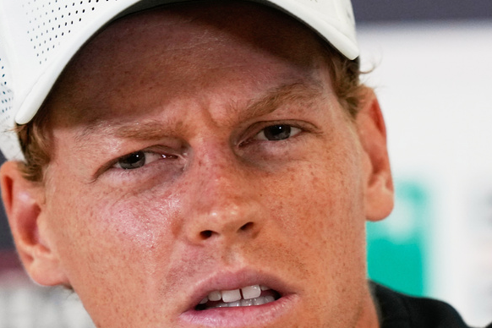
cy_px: 242
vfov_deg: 1.3
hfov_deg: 2.0
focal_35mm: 1055
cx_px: 324
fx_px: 14417
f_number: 2.8
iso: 2000
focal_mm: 400
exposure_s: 1/500
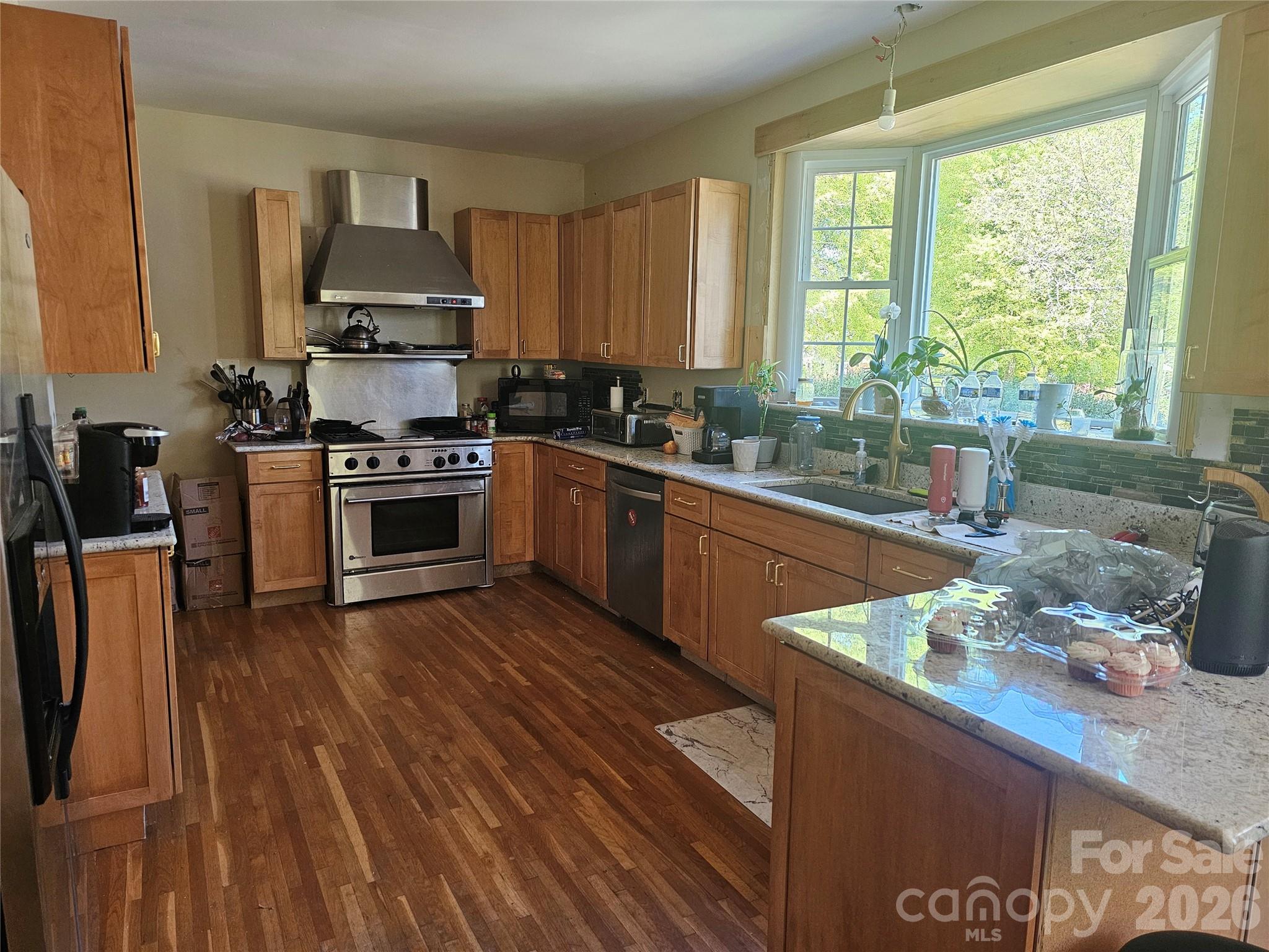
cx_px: 634
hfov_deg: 73.9
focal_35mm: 23
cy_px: 476
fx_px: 843
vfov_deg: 58.9
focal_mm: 6.3
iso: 320
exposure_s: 1/120
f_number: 1.7
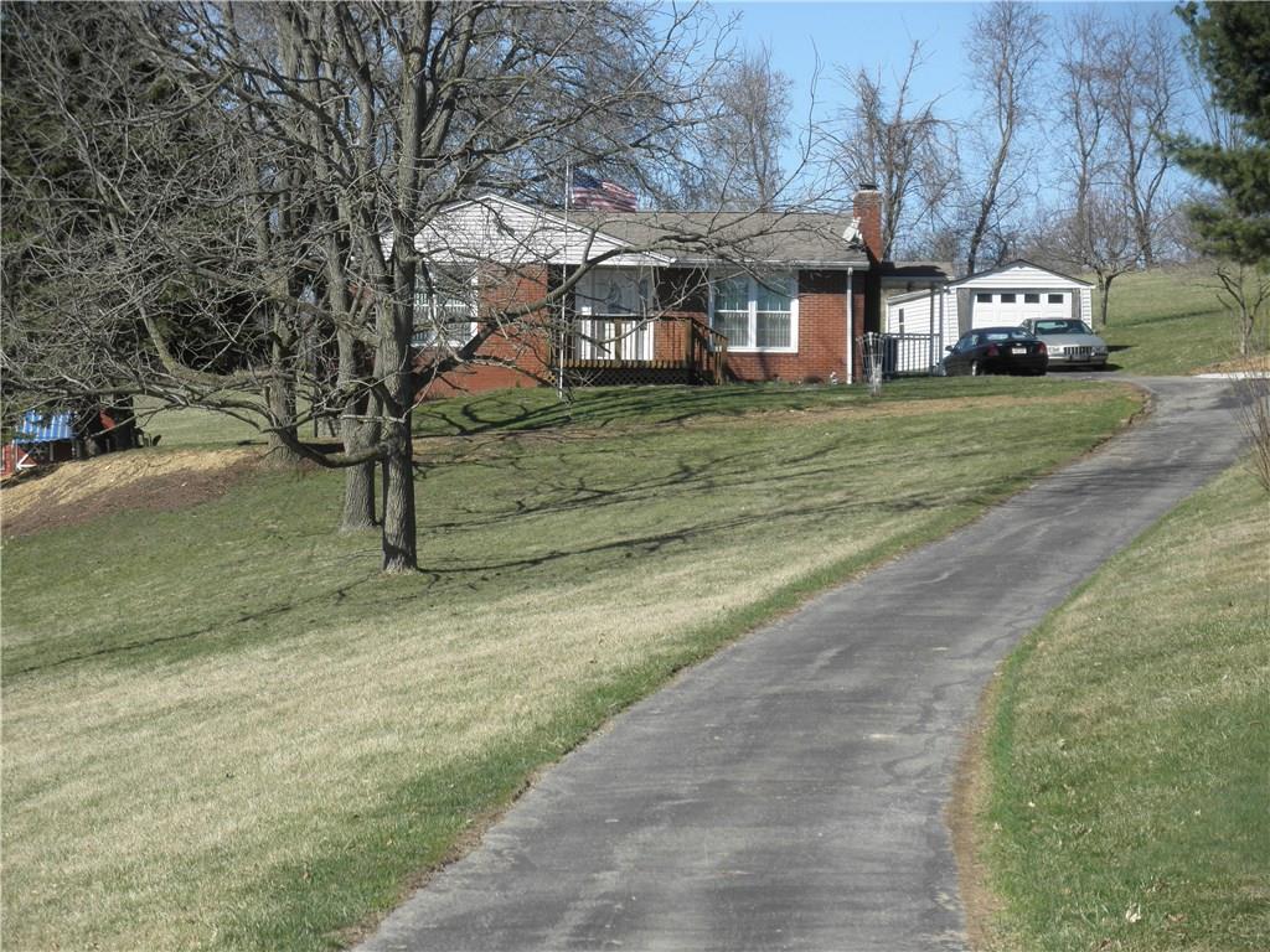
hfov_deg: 18.2
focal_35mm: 108
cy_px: 476
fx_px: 3962
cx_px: 635
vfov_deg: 13.7
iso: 64
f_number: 4.4
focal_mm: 19.1
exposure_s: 1/400
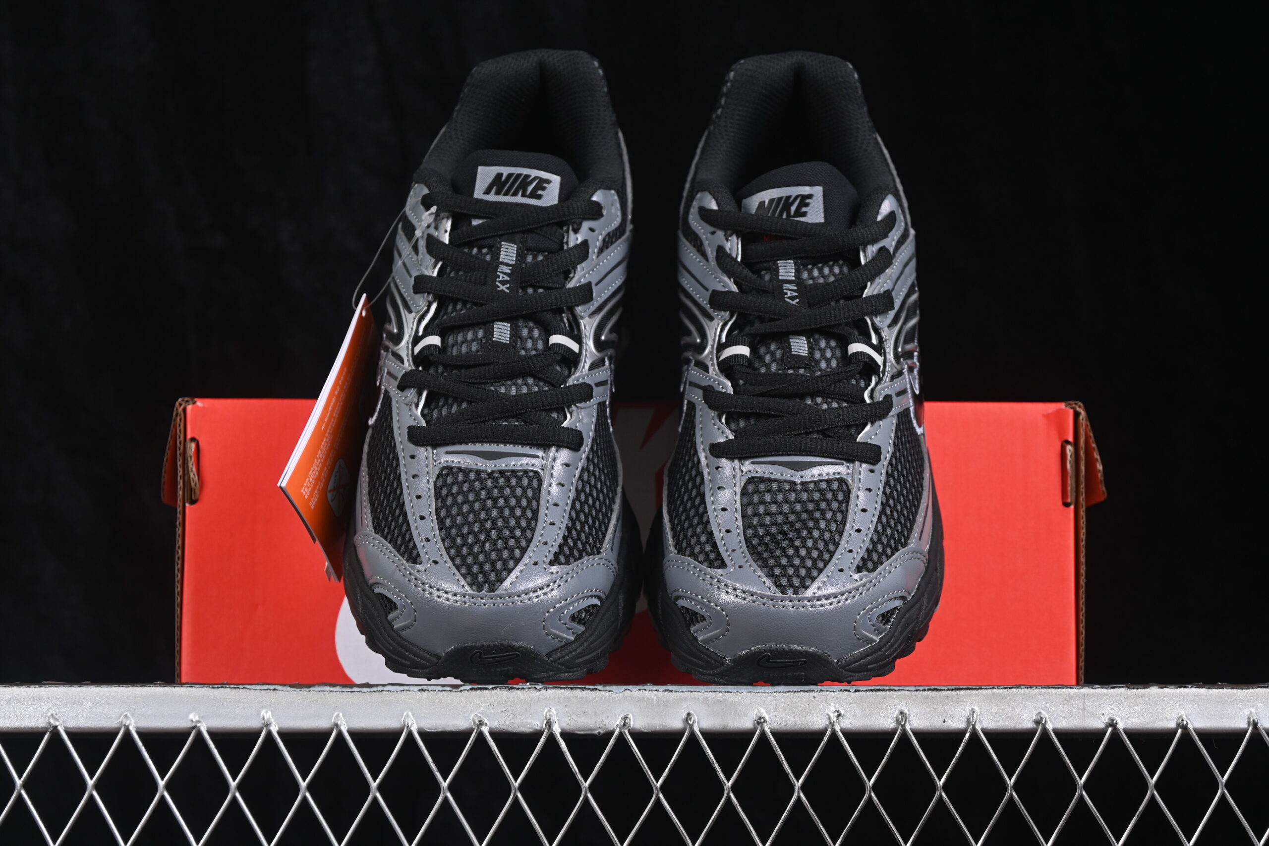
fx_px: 2644
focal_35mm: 75
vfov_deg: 18.2
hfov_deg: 27.0
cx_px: 634
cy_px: 423
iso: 160
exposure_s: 1/60
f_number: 6.3
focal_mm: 50
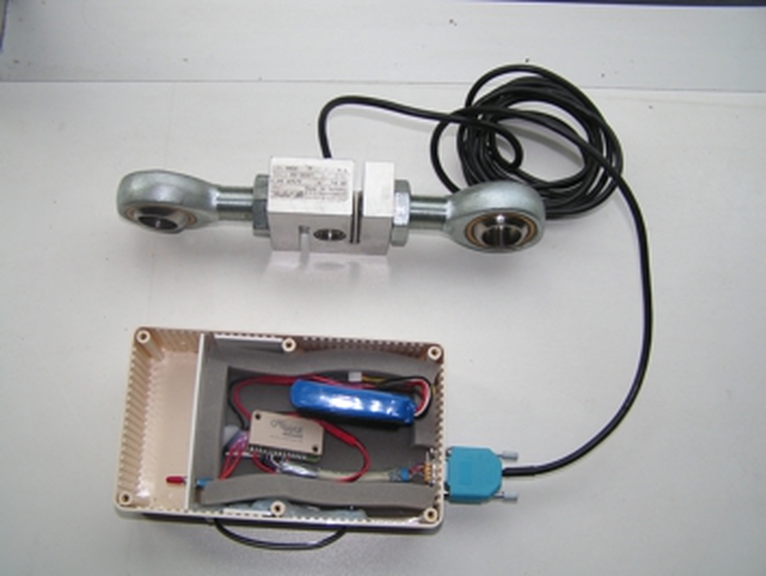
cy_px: 288
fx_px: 841
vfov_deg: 37.8
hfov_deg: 48.9
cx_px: 383
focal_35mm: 38
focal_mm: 6.3
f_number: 2.8
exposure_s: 1/160
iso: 50
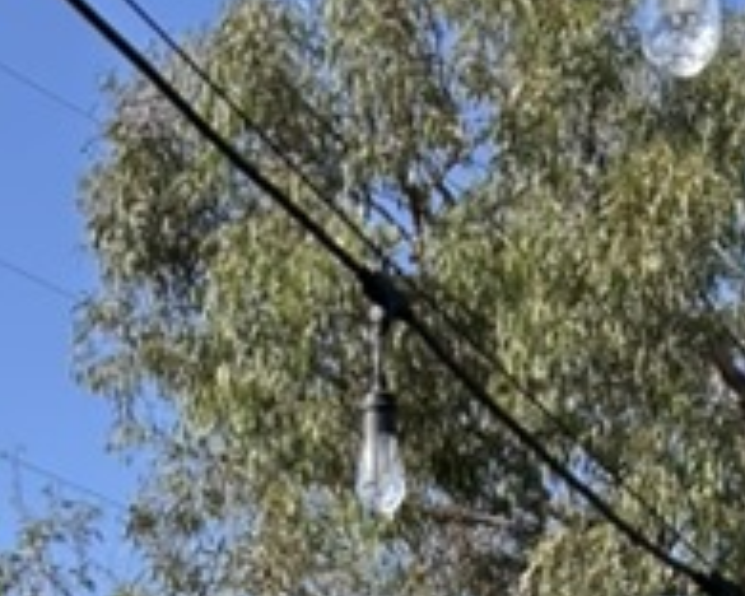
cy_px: 1803
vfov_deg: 9.2
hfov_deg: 14.5
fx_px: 2933
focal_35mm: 133
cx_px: 424
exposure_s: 1/1751
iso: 50
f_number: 1.5
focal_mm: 5.7
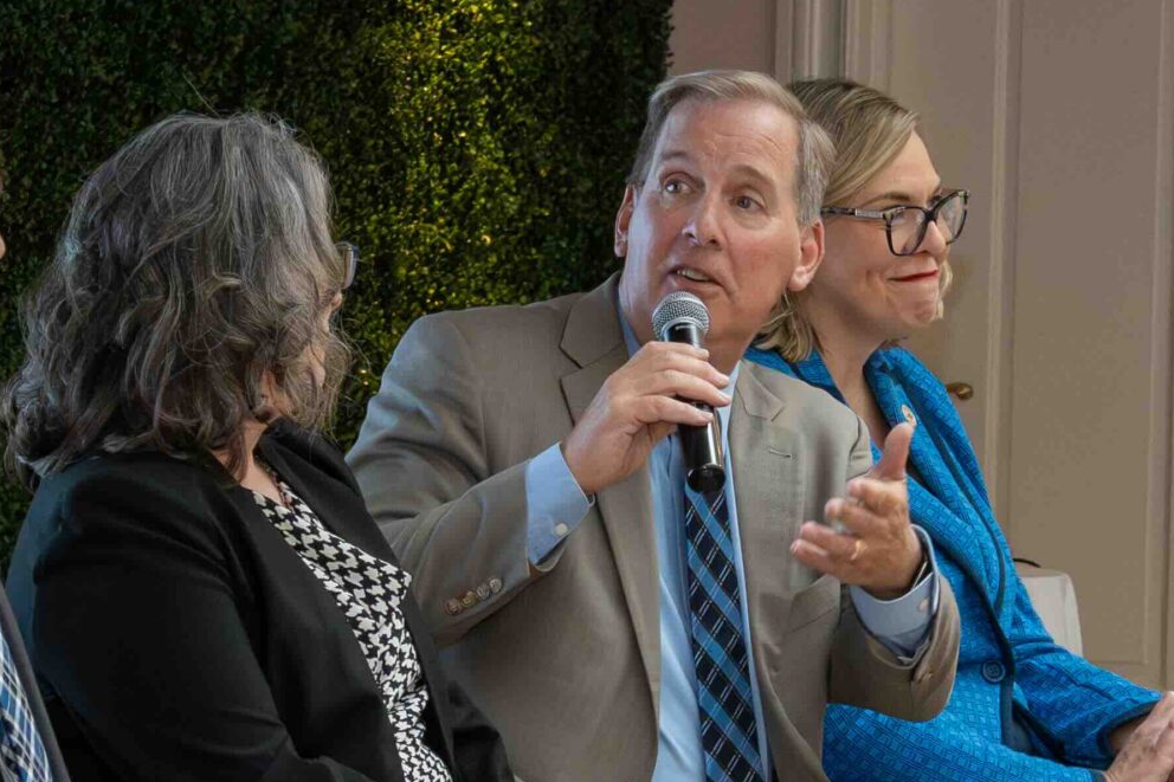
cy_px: 707
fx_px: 9846
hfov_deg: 6.8
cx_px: 770
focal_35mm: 302
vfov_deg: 4.5
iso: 5000
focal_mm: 78
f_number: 8
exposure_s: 1/200
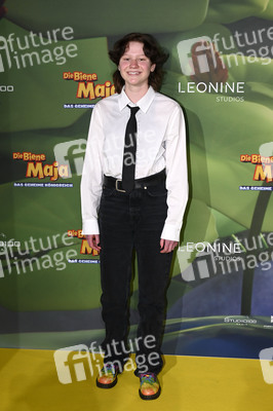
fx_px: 649
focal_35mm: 57
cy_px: 206
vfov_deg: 35.1
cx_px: 136
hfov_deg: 23.7
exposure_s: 1/125
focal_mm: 57
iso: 800
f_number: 6.3
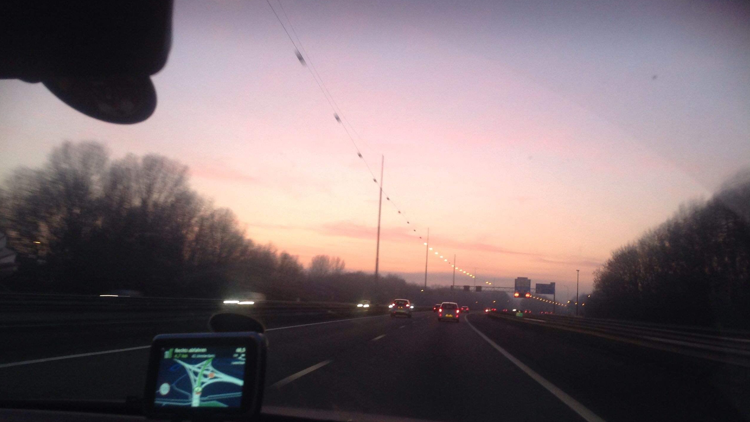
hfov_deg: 51.6
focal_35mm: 39
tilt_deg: +4.2
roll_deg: -3.2
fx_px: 776
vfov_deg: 30.4
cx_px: 372
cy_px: 246
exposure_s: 1/15
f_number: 2.4
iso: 80
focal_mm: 4.28
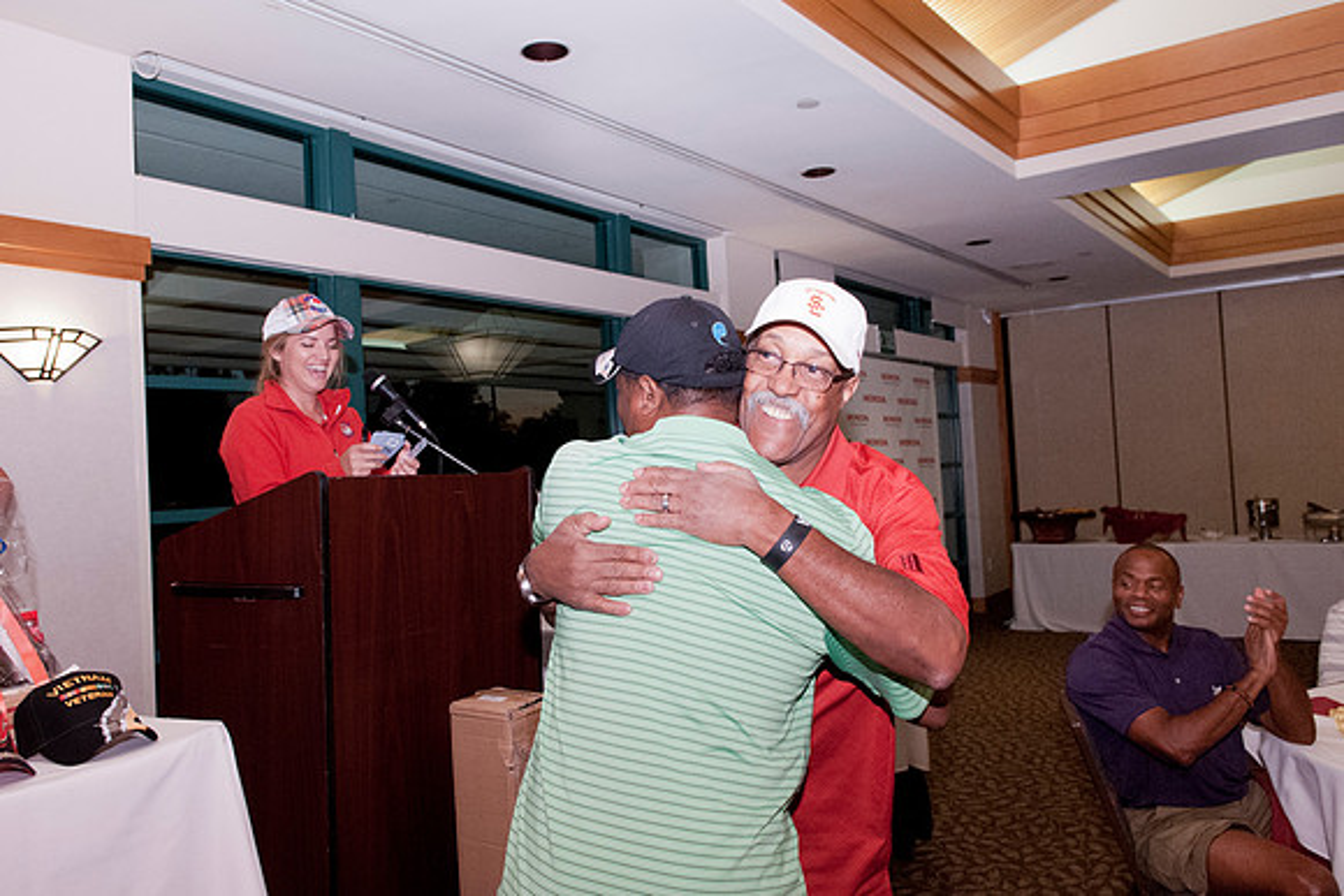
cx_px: 626
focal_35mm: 28
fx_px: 1029
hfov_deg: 66.2
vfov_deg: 47.1
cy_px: 426
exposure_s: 1/100
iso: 1250
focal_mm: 17
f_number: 4.5
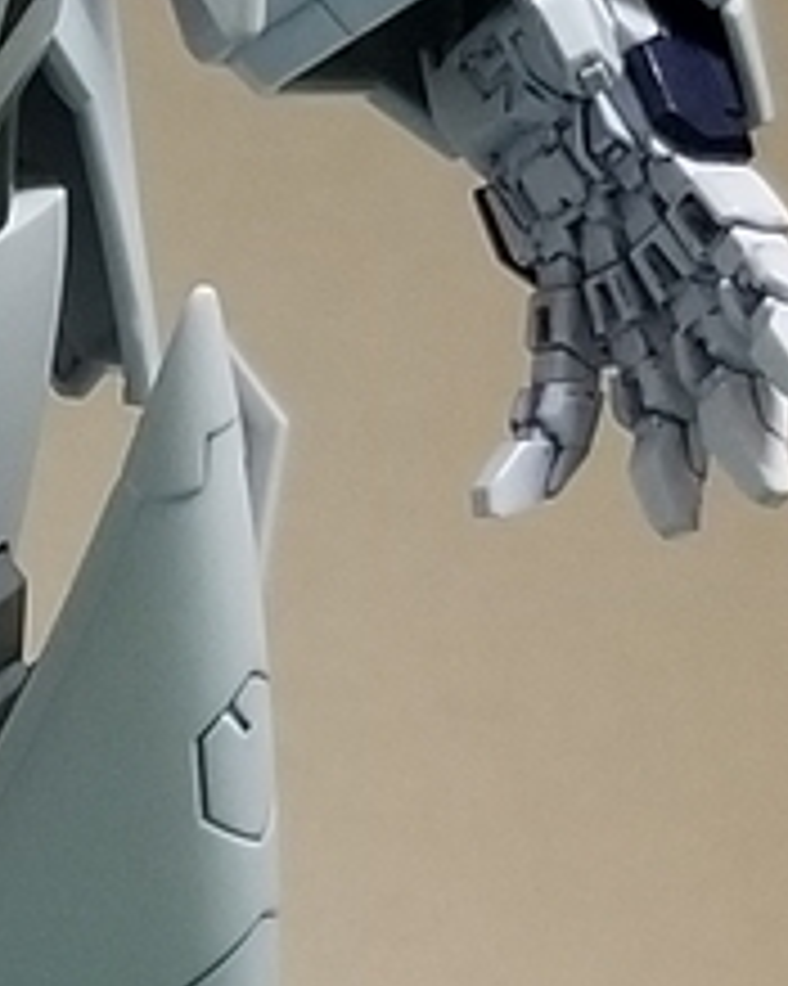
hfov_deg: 10.2
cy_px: 500
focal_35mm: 139
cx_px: -802
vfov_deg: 13.9
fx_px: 4055
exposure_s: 1/30
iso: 200
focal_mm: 4.25
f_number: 1.7
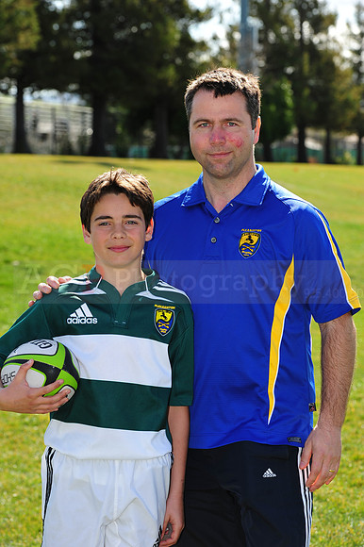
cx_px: 182
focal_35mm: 112
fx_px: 1701
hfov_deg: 12.2
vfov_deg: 18.3
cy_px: 274
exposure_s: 1/320
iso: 200
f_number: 6.3
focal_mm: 112
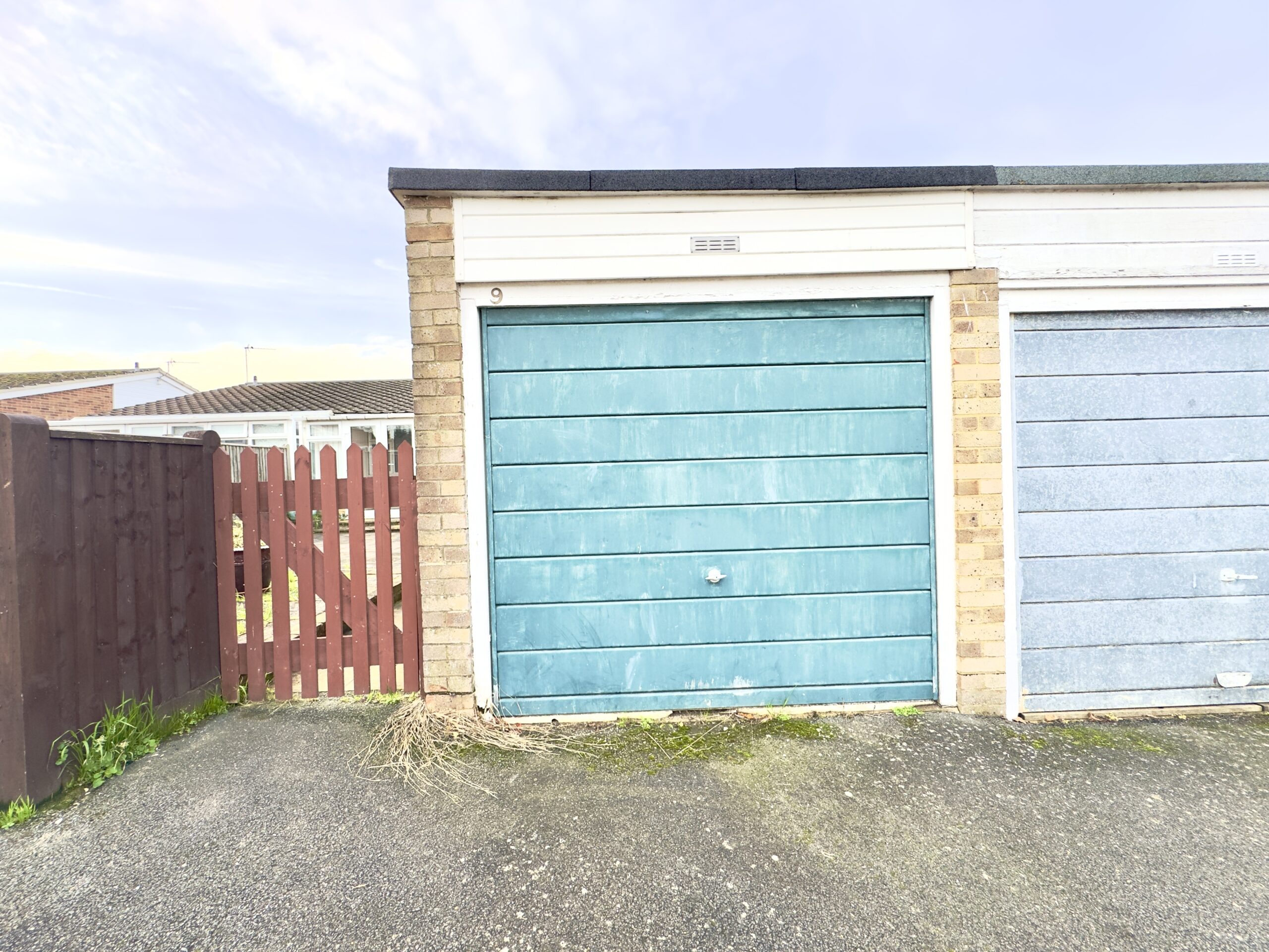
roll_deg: +2.0
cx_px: 634
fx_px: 513
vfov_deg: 85.7
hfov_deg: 102.1
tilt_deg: -0.1
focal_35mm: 14
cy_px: 476
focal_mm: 2.22
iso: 40
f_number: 2.2
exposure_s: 1/193
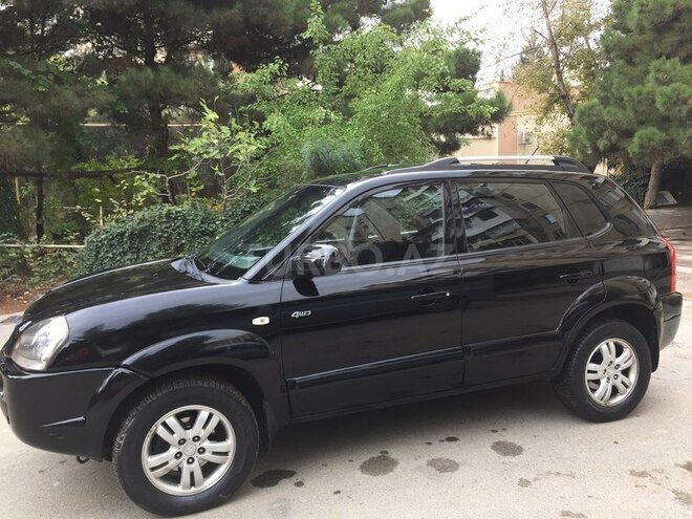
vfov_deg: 48.2
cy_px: 260
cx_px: 346
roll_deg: +1.9
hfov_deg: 61.7
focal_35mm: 29
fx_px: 580
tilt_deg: -6.9
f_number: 2.2
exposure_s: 1/105
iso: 32
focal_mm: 4.15
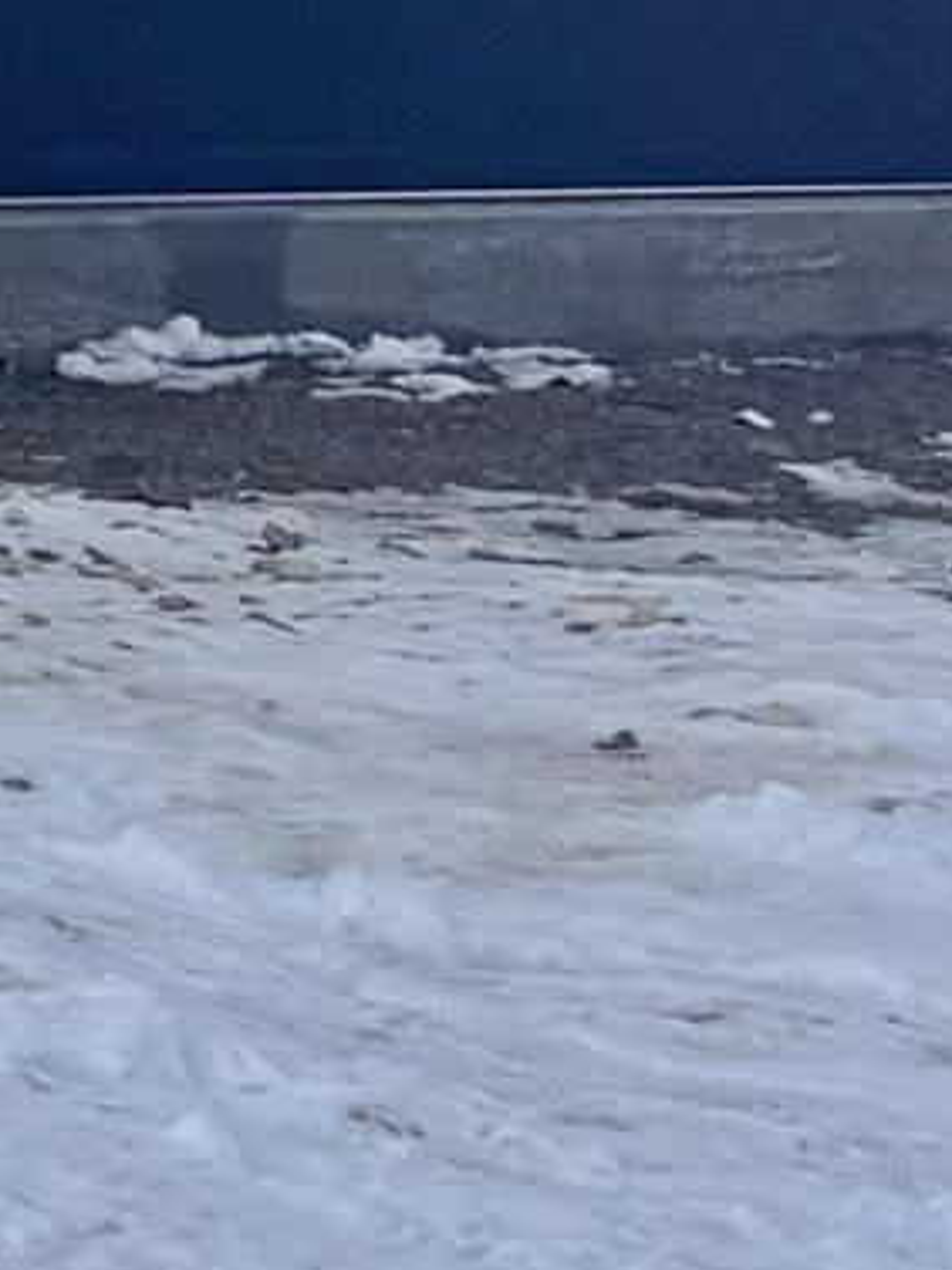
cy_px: -1084
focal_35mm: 196
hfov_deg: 5.9
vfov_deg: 9.6
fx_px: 7187
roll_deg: +0.1
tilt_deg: +5.7
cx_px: -3352
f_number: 1.78
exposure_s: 1/7092
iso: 80
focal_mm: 6.76
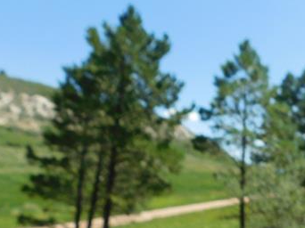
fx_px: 379
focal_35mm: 43
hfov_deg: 41.6
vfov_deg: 33.5
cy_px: 98
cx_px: 252
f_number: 3
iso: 125
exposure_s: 1/1000
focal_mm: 4
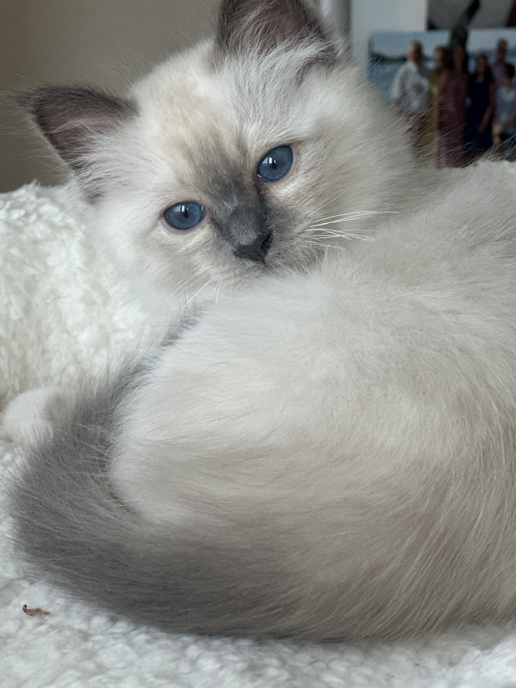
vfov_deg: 25.3
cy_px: 344
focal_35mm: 77
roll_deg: +0.1
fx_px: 1530
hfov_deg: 19.1
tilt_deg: -16.2
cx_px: 258
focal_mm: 9
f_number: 2.8
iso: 125
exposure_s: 1/121
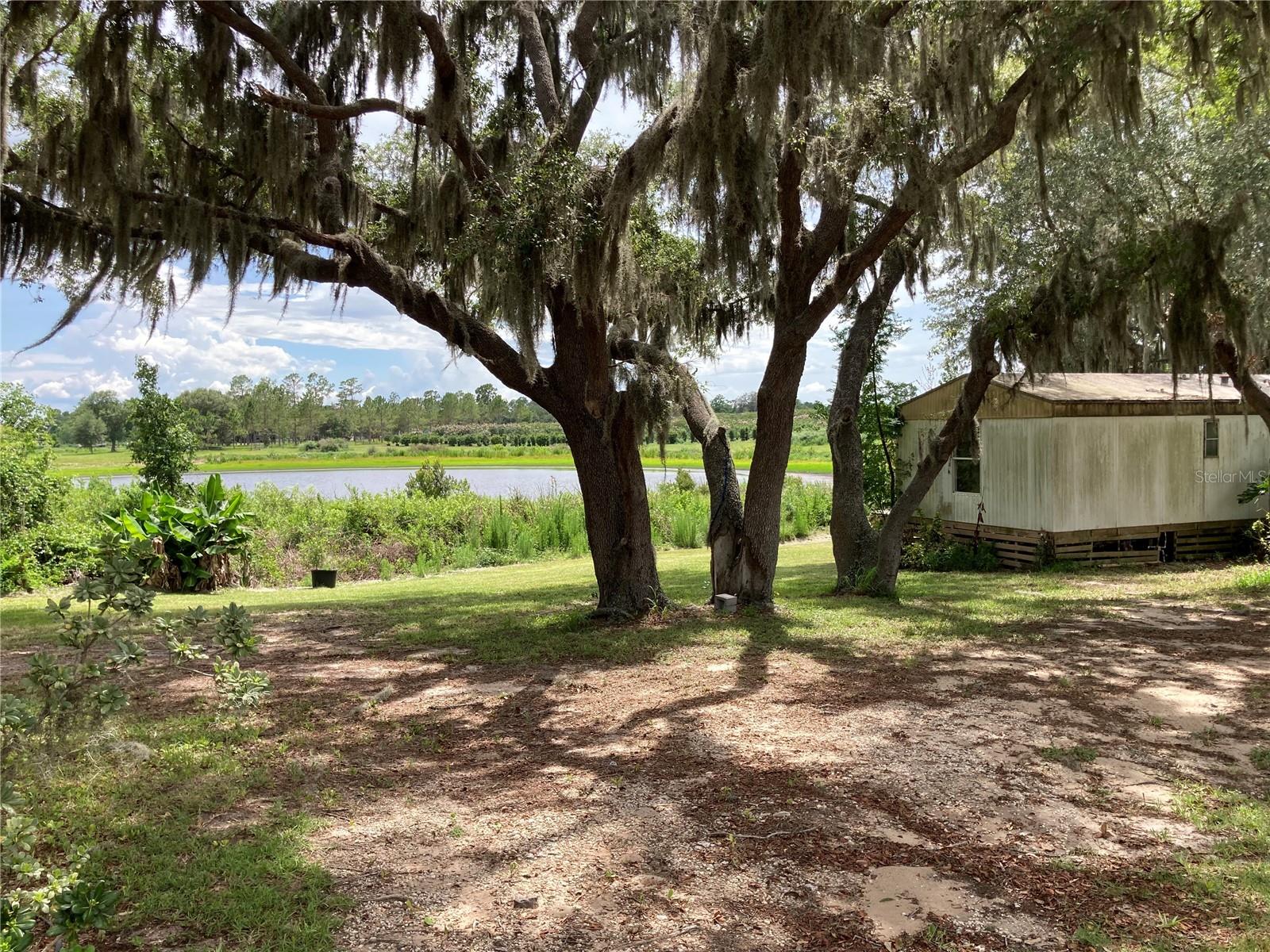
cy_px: 476
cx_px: 635
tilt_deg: -2.6
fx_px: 1027
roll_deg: +0.7
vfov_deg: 49.7
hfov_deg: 63.4
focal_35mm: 28
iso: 20
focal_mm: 3.99
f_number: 1.8
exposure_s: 1/787
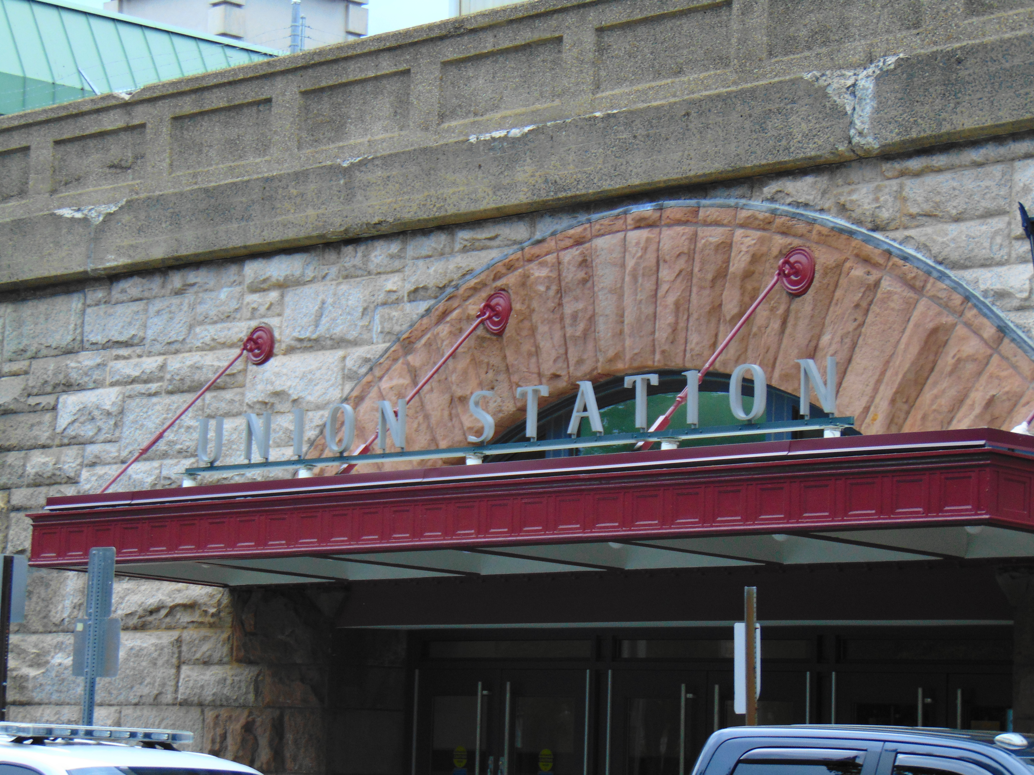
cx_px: 517
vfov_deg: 13.7
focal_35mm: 108
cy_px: 388
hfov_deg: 18.2
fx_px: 3226
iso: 80
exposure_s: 1/200
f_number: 3.9
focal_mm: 19.4
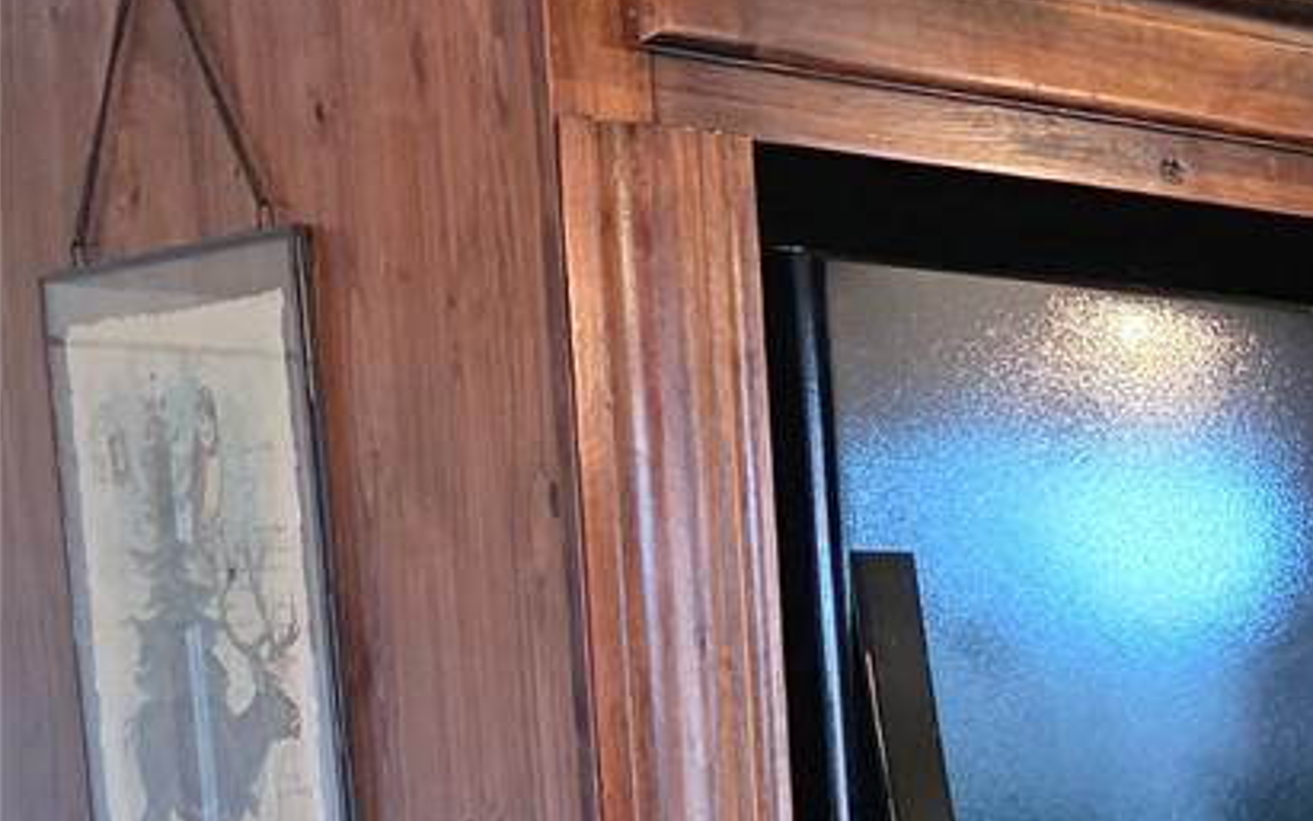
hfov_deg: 16.9
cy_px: 1131
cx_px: 2553
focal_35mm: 95
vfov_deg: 13.2
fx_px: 3400
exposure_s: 1/120
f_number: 1.7
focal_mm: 6.3
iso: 1000
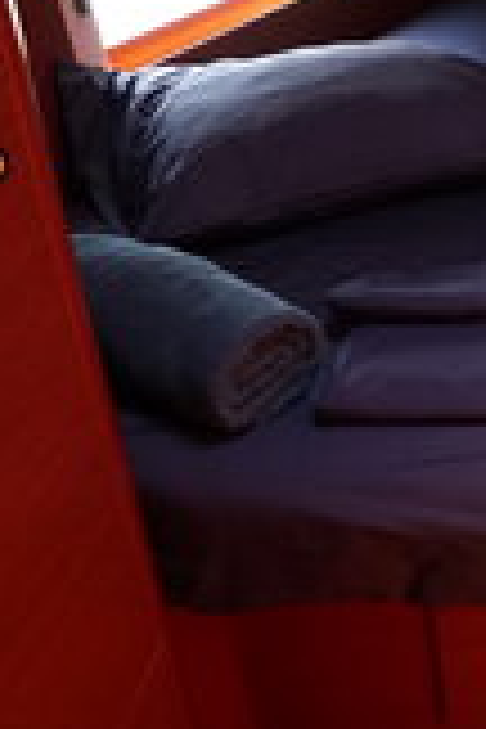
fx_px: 1012
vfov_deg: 38.2
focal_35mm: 50
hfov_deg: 24.3
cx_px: 594
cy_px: 151
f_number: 2.8
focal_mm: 18
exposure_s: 1/800
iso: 5000
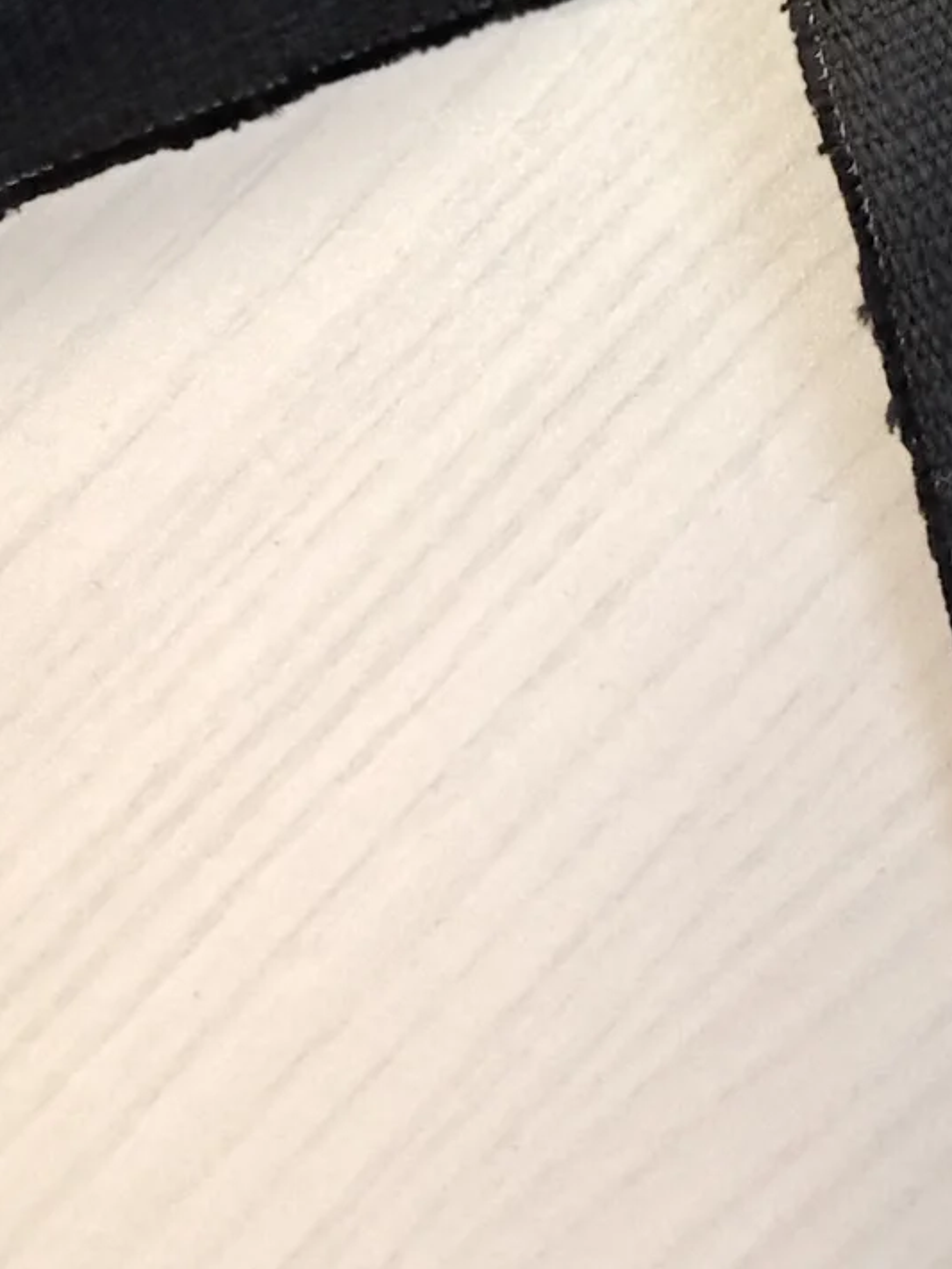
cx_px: 1113
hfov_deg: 19.1
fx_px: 2675
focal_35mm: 73
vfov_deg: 23.5
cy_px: -390
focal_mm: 4
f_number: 1.8
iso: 250
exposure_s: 1/50
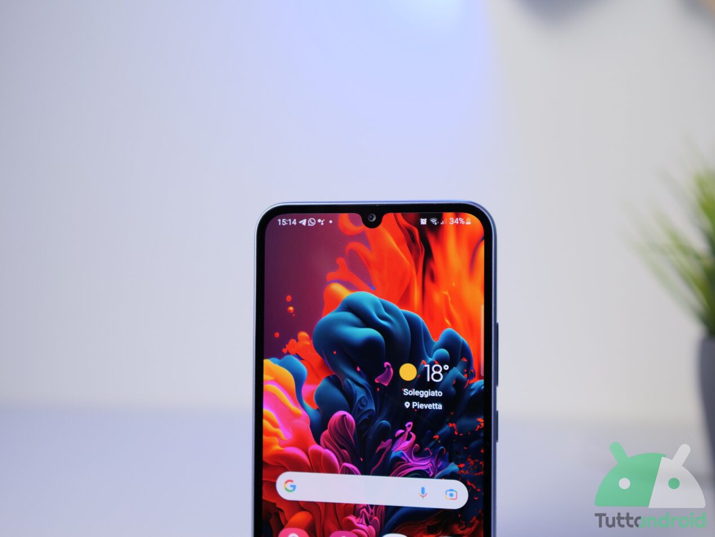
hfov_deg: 56.8
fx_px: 661
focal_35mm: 32
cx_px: 358
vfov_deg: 44.2
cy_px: 268
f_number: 1.8
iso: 200
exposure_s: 1/100
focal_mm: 16
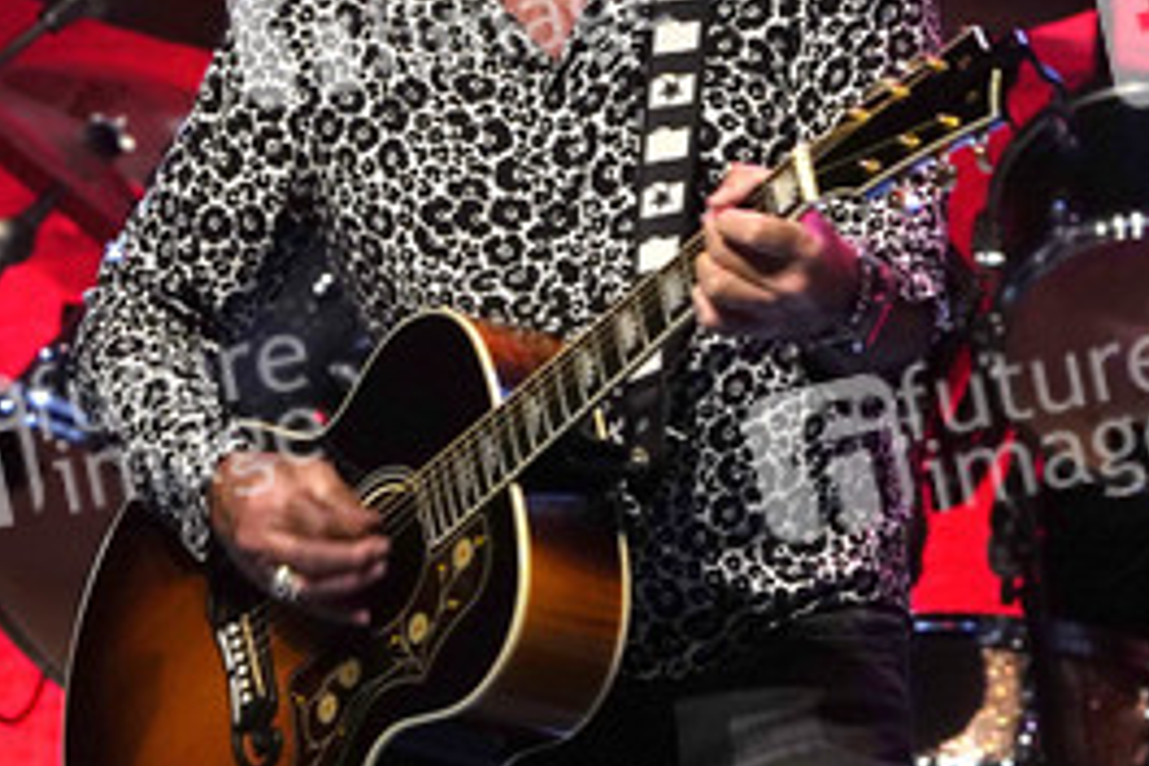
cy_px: 222
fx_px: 15095
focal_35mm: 473
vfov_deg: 2.9
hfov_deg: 4.4
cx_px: 574
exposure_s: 1/160
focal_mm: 312
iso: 3200
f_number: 6.3
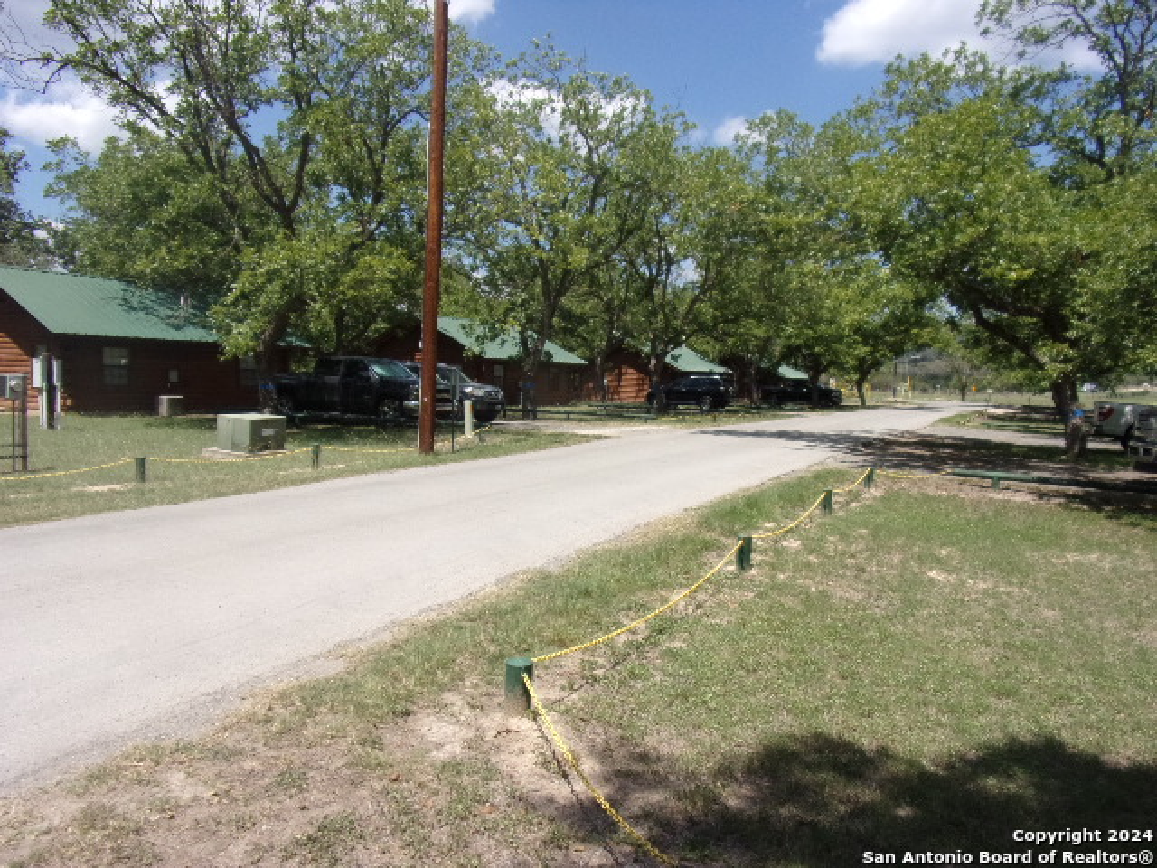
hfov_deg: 71.6
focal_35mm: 24
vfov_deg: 56.8
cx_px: 578
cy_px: 434
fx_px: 802
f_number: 3.3
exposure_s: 1/1100
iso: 80
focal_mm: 4.3
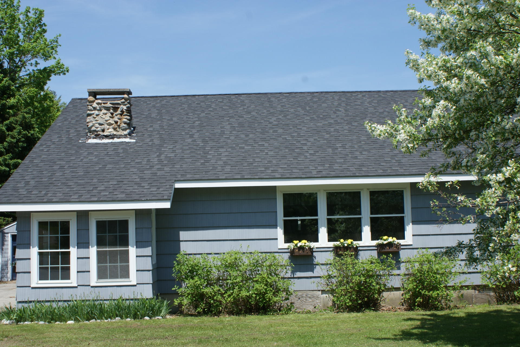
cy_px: 174
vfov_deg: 31.9
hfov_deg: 46.4
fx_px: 607
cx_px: 260
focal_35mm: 42
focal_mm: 28
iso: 100
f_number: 11
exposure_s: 1/125
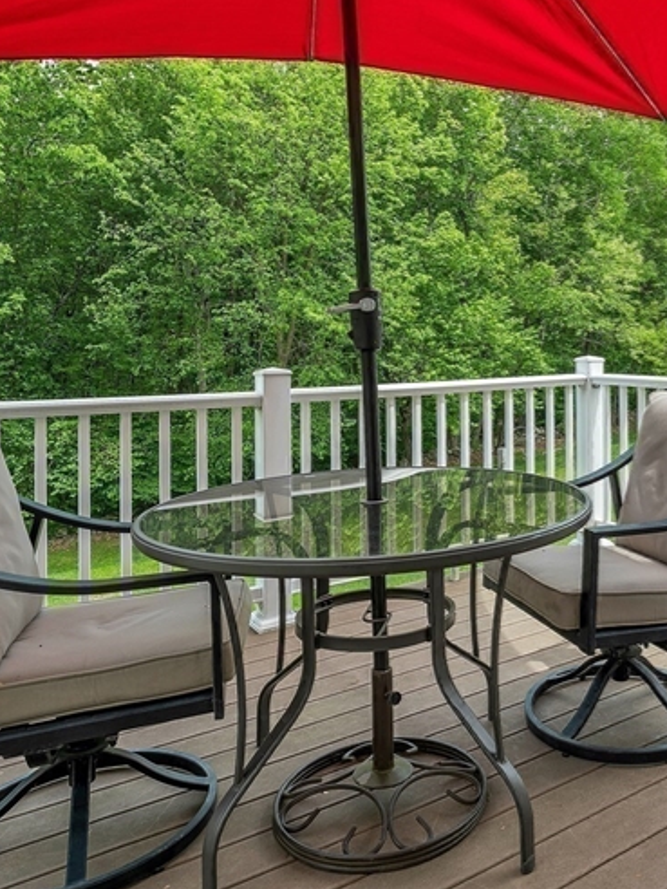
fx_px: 719
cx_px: 530
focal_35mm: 28
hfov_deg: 47.2
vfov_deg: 62.6
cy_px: 335
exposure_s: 1/60
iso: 100
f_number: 8
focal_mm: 14
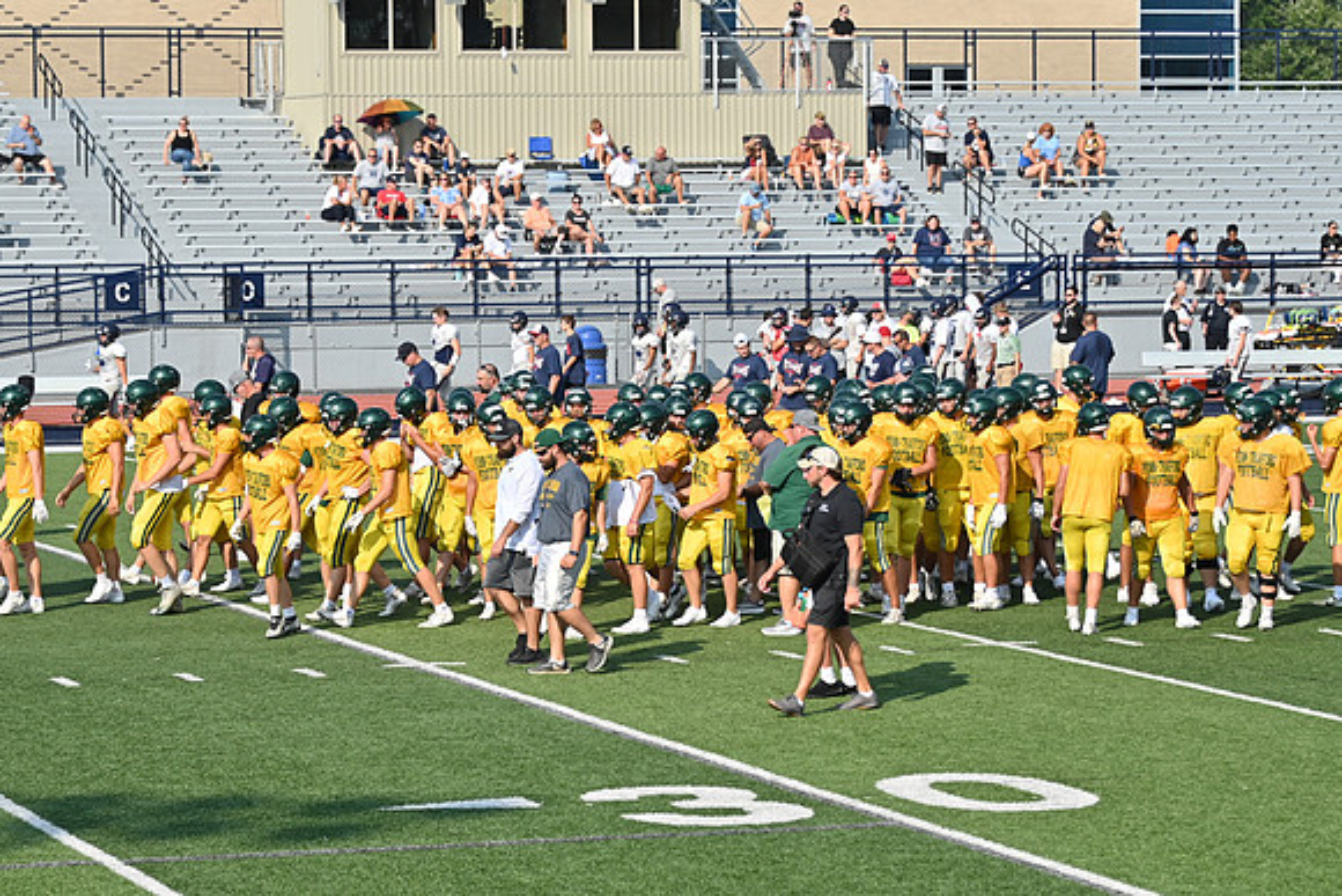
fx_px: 5033
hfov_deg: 15.2
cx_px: 671
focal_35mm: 135
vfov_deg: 10.2
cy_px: 448
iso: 100
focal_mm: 90
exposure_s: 1/800
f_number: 5.3
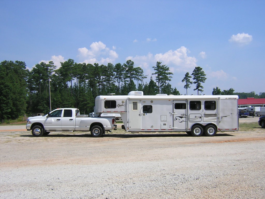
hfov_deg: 51.4
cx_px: 132
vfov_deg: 39.7
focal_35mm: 36
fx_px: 276
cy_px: 100
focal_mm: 4.7
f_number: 5.2
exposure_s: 1/513
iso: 100
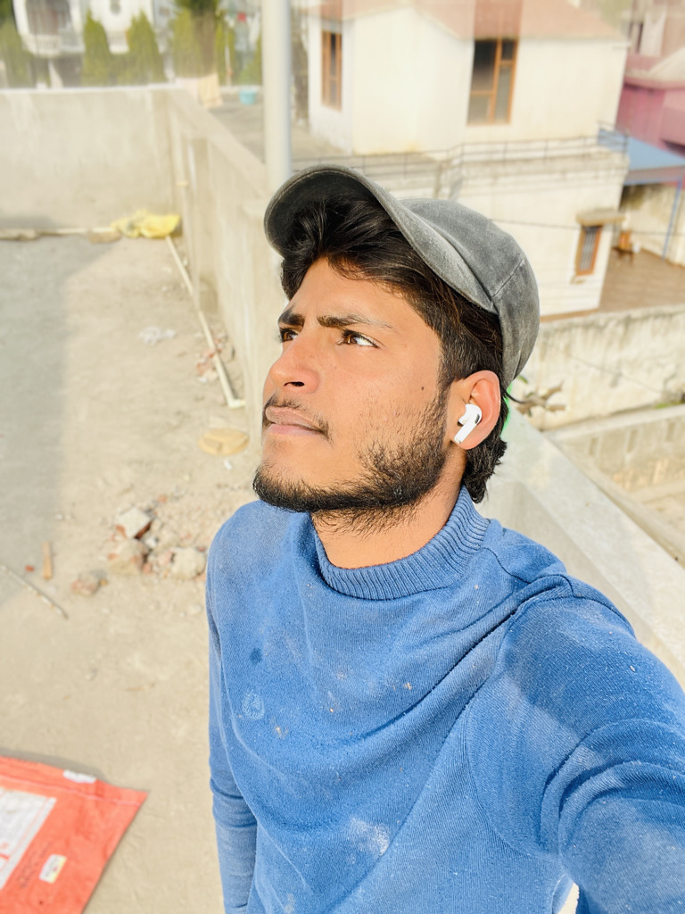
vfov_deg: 60.0
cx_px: 342
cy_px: 457
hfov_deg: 46.8
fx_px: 792
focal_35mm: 30
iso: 32
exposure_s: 1/260
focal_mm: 2.71
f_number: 2.2
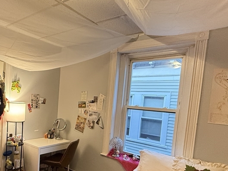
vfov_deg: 50.5
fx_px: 178
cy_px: 113
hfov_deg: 63.7
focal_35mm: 27
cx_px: 76
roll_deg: -4.7
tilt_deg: -3.6
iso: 640
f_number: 2.2
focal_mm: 2.22
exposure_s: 1/60
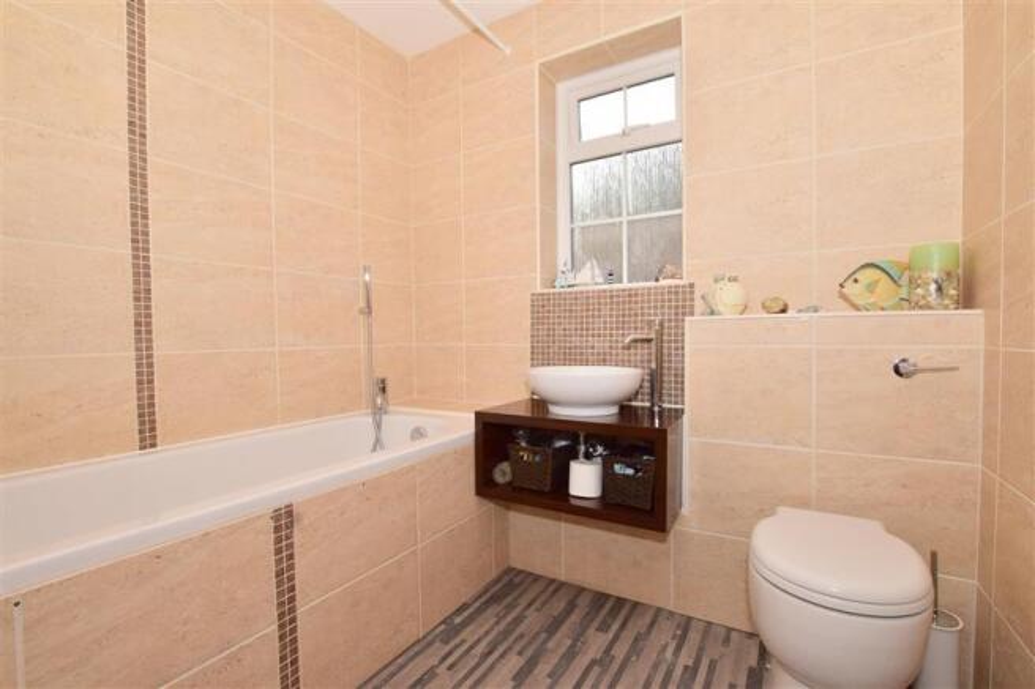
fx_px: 431
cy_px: 344
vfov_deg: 77.3
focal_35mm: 15
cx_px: 518
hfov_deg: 100.4
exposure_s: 1/200
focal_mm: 10
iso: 400
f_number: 13
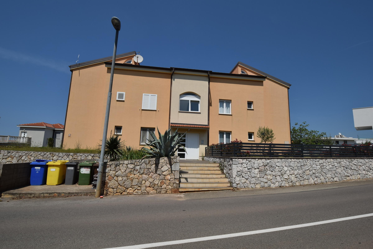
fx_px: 171
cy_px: 124
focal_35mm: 16
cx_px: 186
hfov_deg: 95.0
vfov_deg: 72.1
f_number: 8
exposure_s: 1/1250
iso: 200
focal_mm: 11
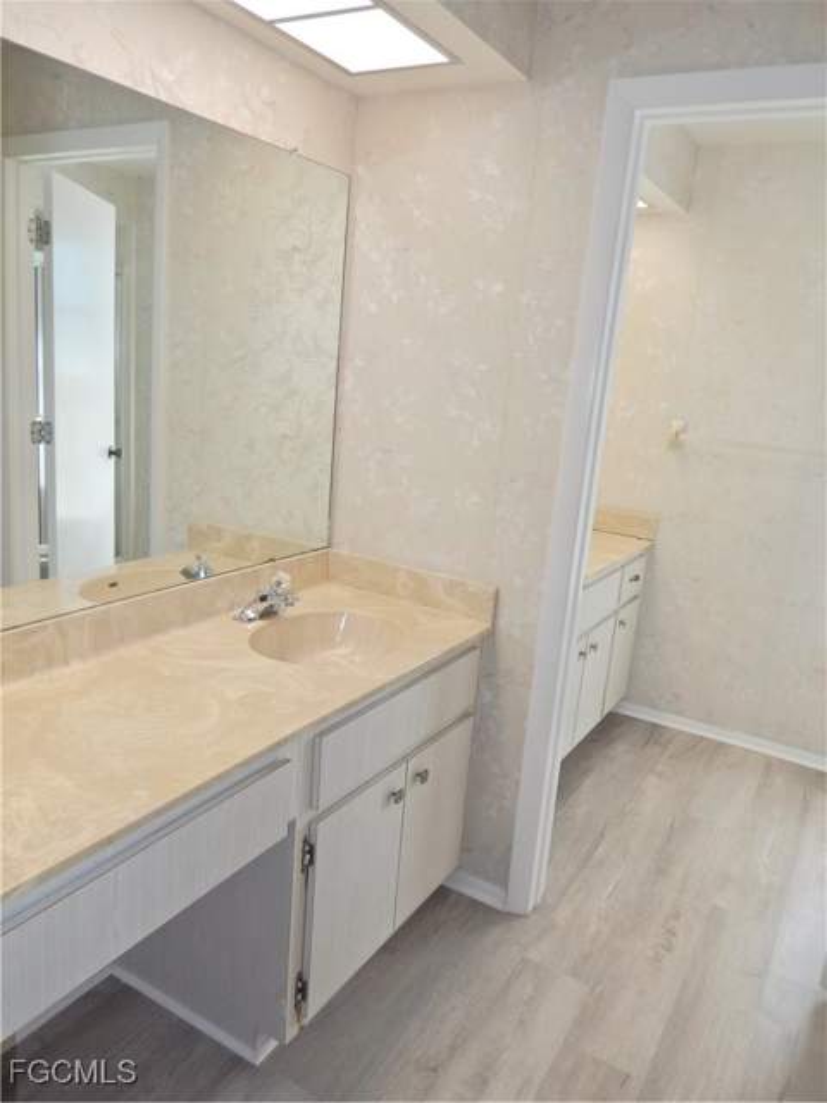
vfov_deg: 69.4
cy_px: 552
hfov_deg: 54.9
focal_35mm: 25
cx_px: 414
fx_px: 796
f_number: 3.4
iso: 125
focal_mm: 4.5
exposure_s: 1/60
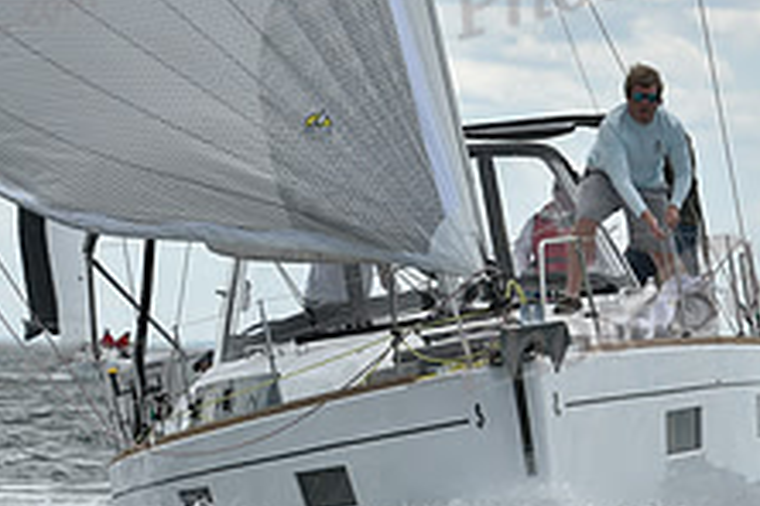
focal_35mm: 483
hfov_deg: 4.3
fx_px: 10196
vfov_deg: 2.8
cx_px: 277
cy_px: 176
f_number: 9
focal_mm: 185
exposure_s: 1/1250
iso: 320
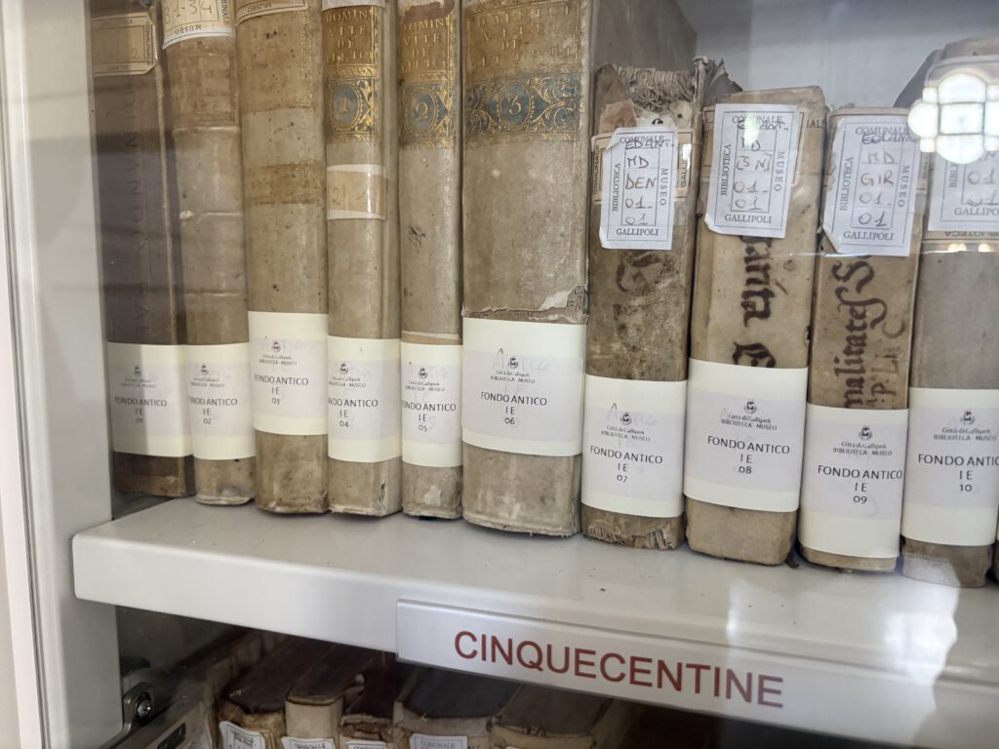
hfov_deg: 67.3
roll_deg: +0.7
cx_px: 500
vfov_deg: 53.1
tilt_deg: -7.1
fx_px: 750
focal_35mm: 26
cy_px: 374
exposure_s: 1/50
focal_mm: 5.96
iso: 250
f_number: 1.6
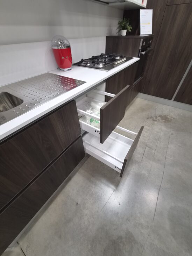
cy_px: 128
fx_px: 96
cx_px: 96
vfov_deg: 106.2
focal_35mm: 13
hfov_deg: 89.9
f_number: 2.2
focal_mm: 2.2
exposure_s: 1/50
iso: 320
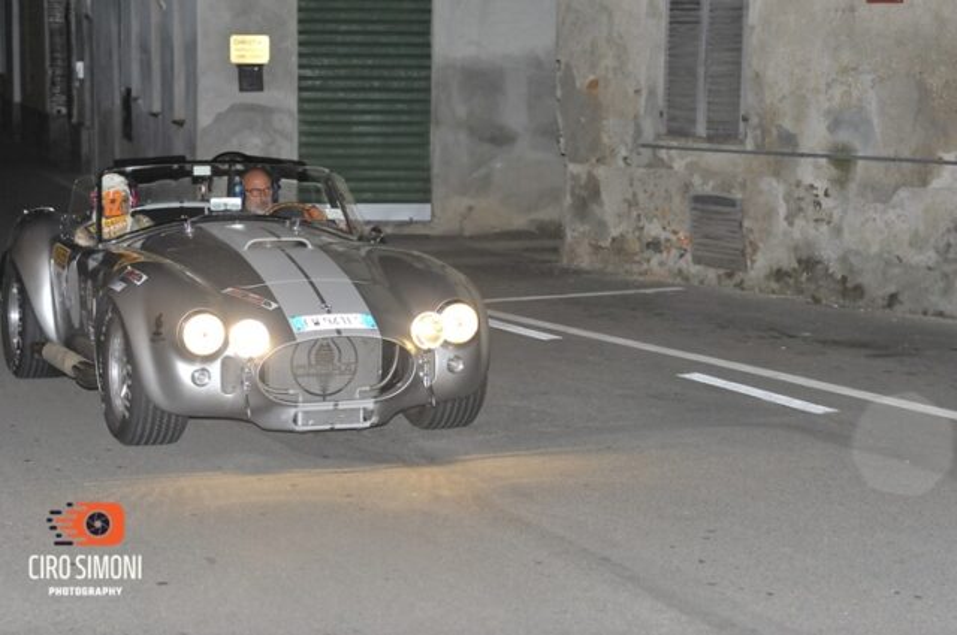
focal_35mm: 85
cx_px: 478
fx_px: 2257
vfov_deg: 16.0
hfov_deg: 23.9
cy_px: 318
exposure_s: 1/320
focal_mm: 85
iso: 2500
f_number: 5.6
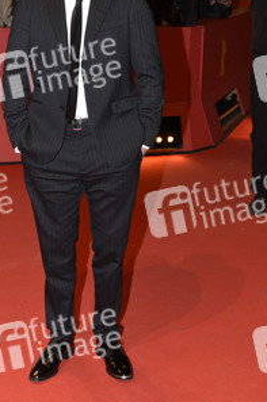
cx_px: 91
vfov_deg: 31.9
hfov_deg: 21.5
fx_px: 700
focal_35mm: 63
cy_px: 138
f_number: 5
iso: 640
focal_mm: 31
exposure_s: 1/250
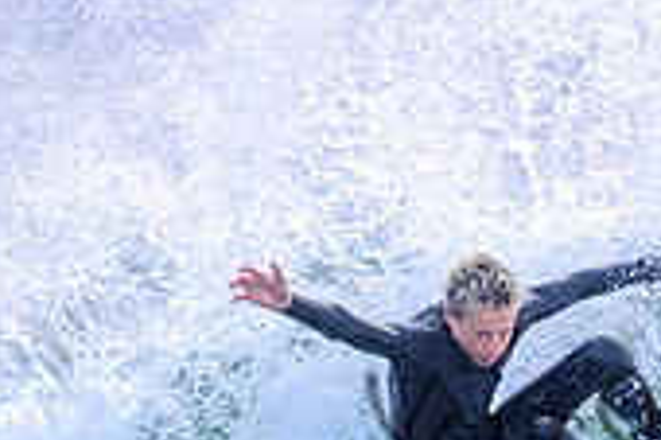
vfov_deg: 0.6
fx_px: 43822
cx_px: 766
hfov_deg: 0.9
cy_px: 399
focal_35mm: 2389
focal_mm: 700
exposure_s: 1/1600
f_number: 11
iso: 3200
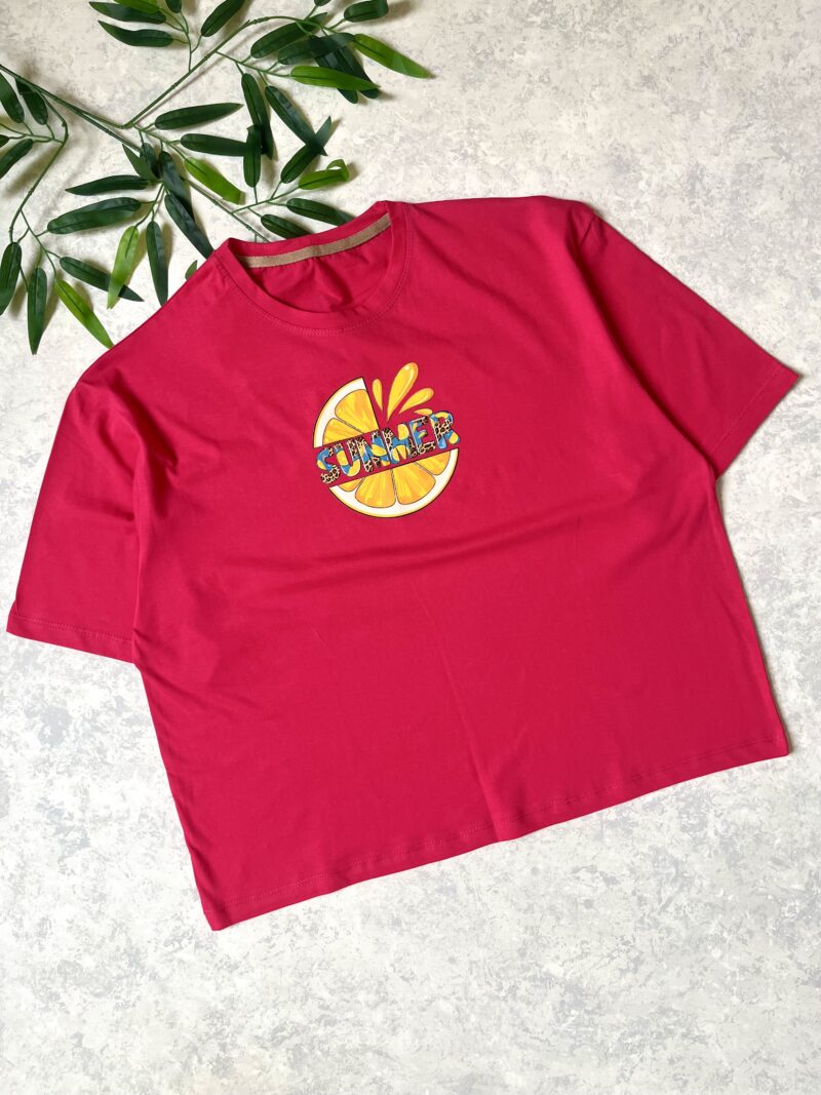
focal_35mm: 26
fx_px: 822
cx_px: 410
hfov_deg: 53.1
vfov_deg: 67.3
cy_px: 548
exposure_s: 1/121
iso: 100
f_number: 1.6
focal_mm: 5.1
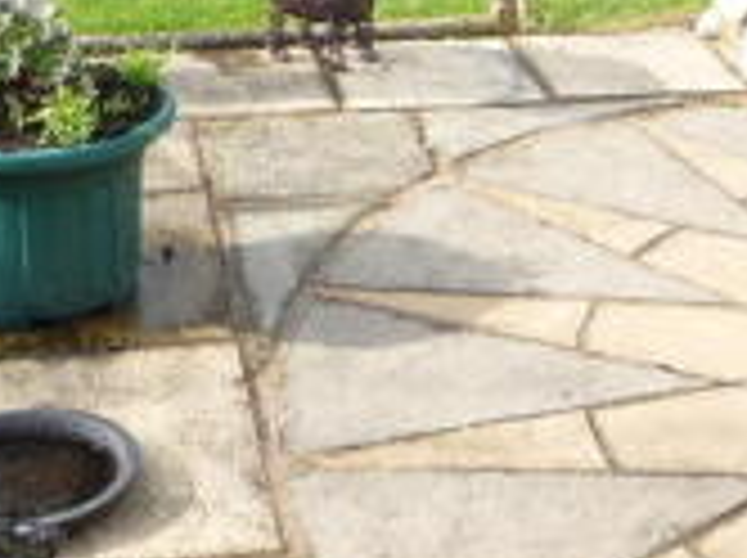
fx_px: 1896
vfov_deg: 15.4
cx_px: 448
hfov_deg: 22.3
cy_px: -299
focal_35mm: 88
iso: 100
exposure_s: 1/250
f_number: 2.8
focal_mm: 4.4
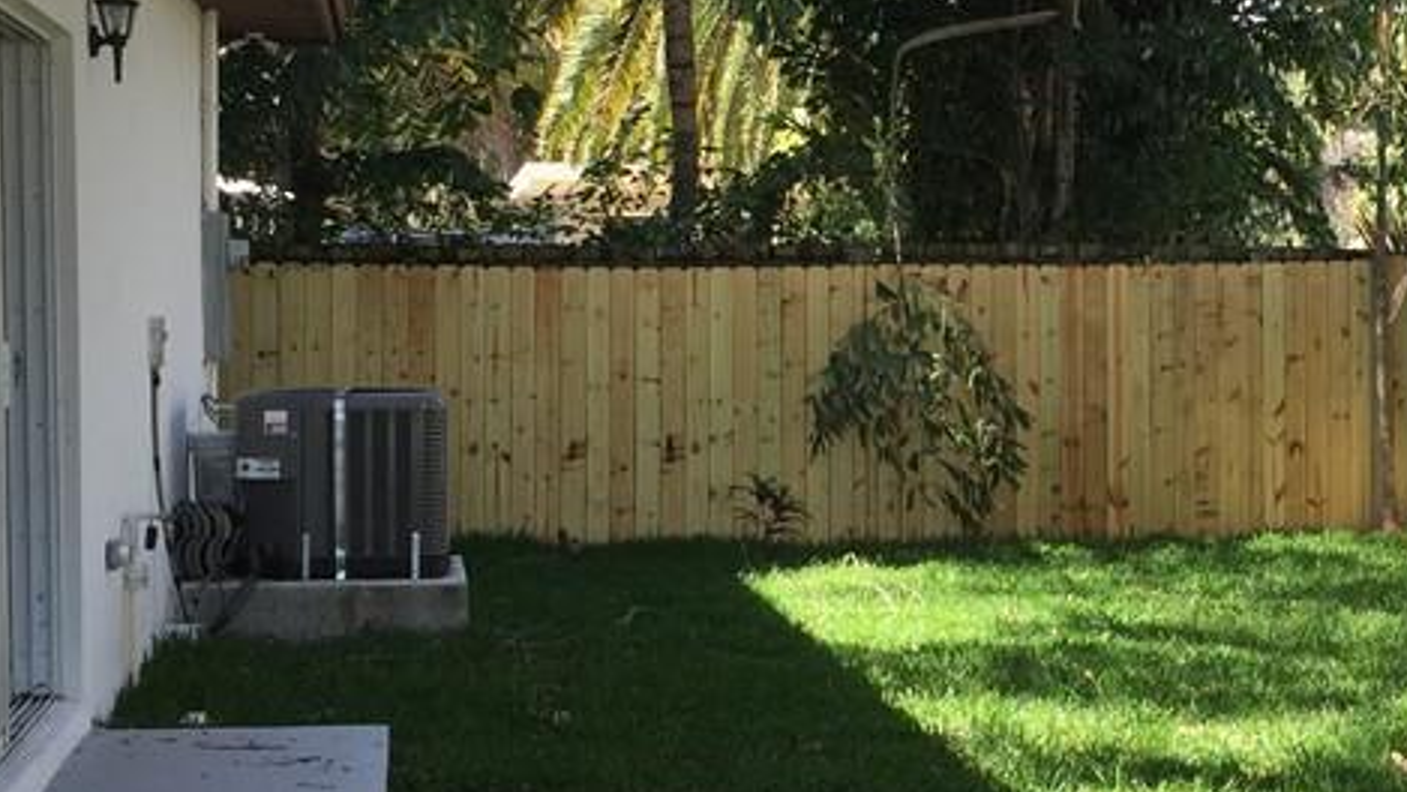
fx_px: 2575
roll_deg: +0.1
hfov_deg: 30.3
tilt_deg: -2.5
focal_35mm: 69
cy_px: 399
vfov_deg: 17.5
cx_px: 969
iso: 32
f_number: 2.2
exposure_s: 1/271
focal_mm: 4.15
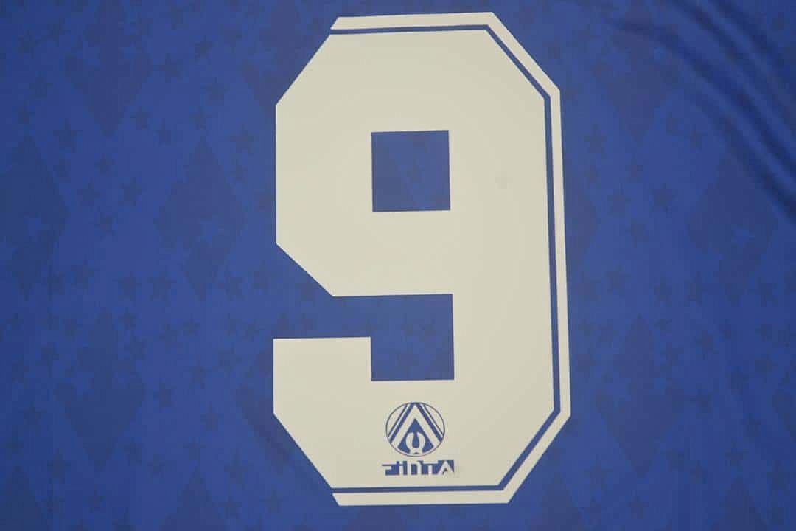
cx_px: 398
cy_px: 266
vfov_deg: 16.6
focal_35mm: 82
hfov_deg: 24.6
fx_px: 1824
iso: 200
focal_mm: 55
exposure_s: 1/80
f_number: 5.6
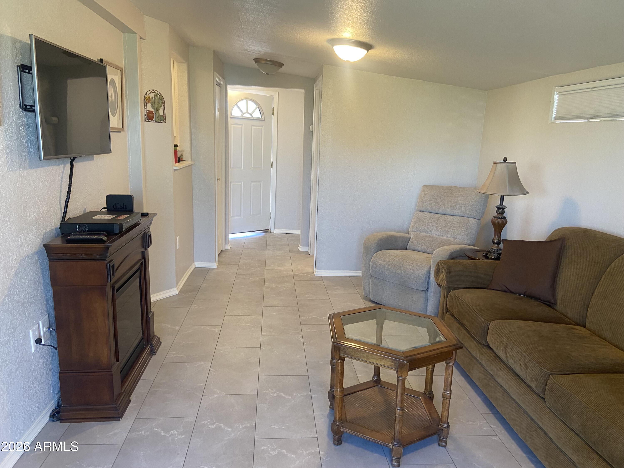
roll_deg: -2.0
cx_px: 312
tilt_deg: -12.0
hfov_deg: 67.3
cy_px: 234
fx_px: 469
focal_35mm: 26
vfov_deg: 53.1
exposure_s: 1/60
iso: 100
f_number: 1.8
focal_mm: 4.25
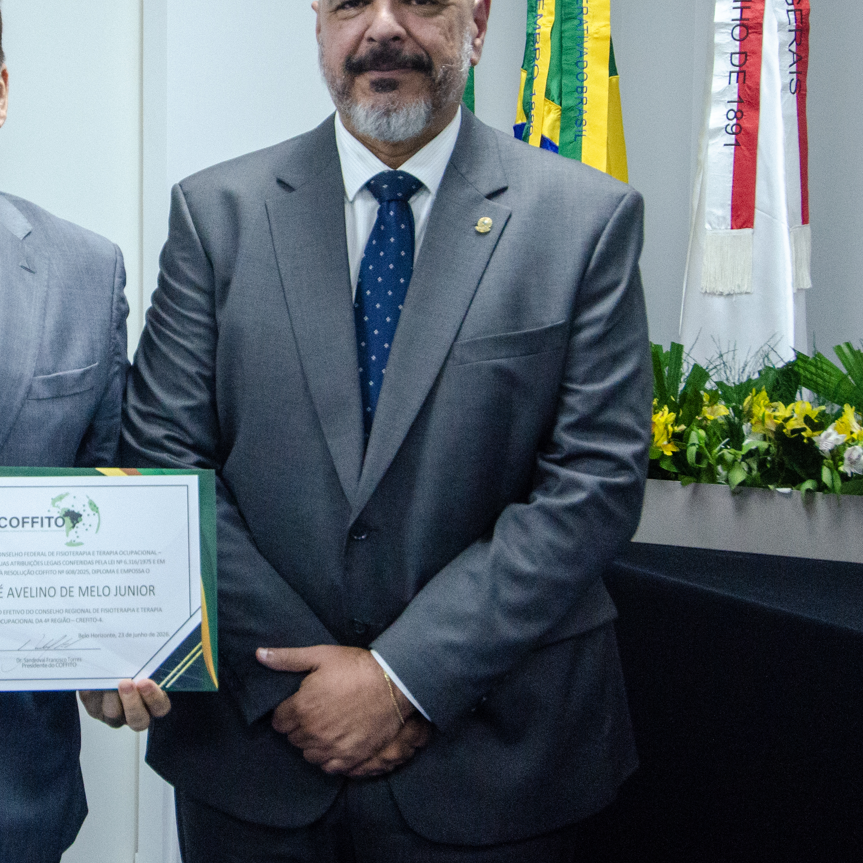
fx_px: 1692
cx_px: 169
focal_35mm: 60
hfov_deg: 28.0
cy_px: 332
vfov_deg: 28.5
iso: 2000
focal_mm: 22
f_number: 4
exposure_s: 1/250
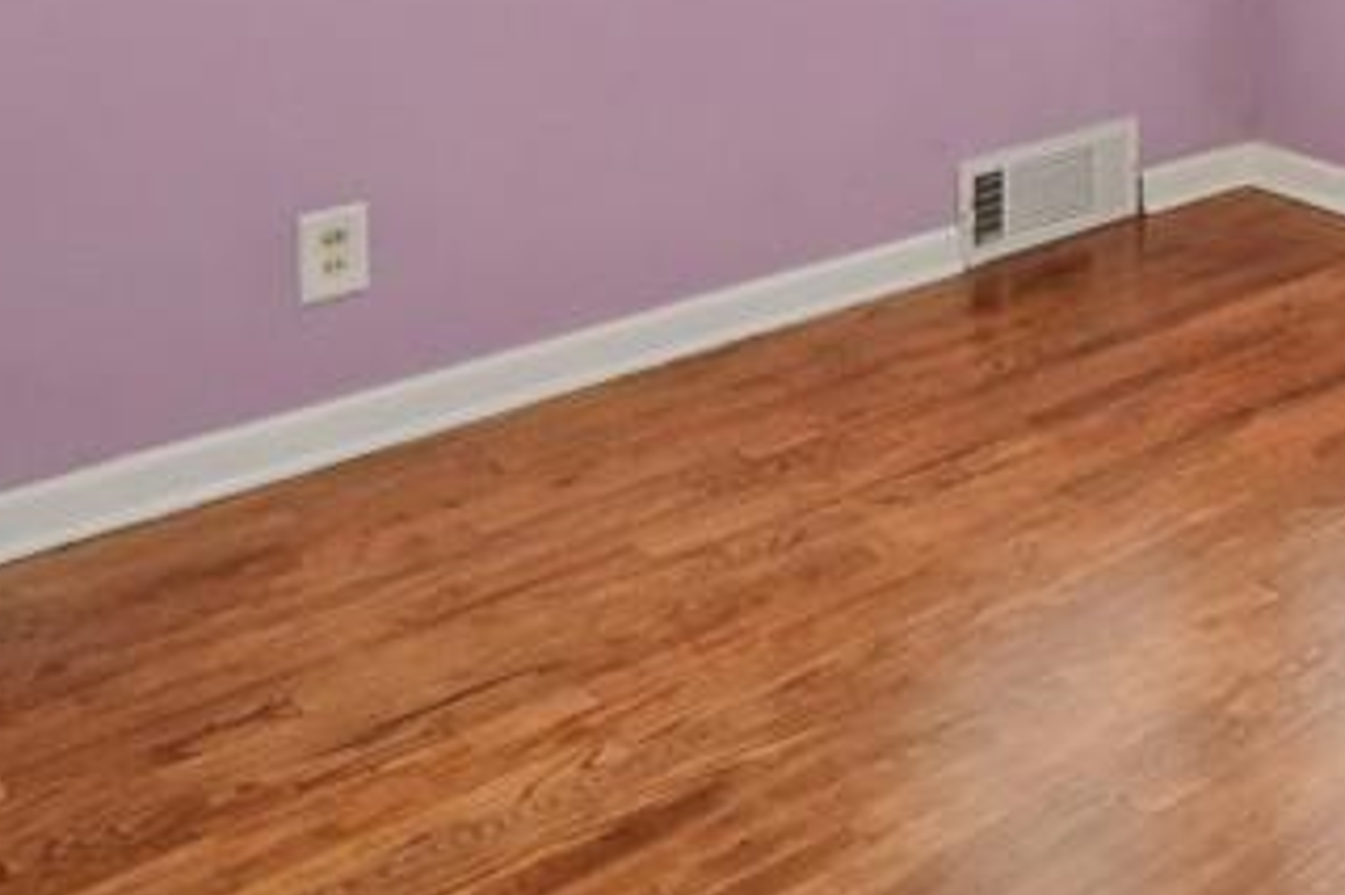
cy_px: -412
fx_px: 1792
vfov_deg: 23.2
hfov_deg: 33.5
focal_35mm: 48
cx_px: 1614
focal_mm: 10
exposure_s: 1/30
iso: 5000
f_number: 8
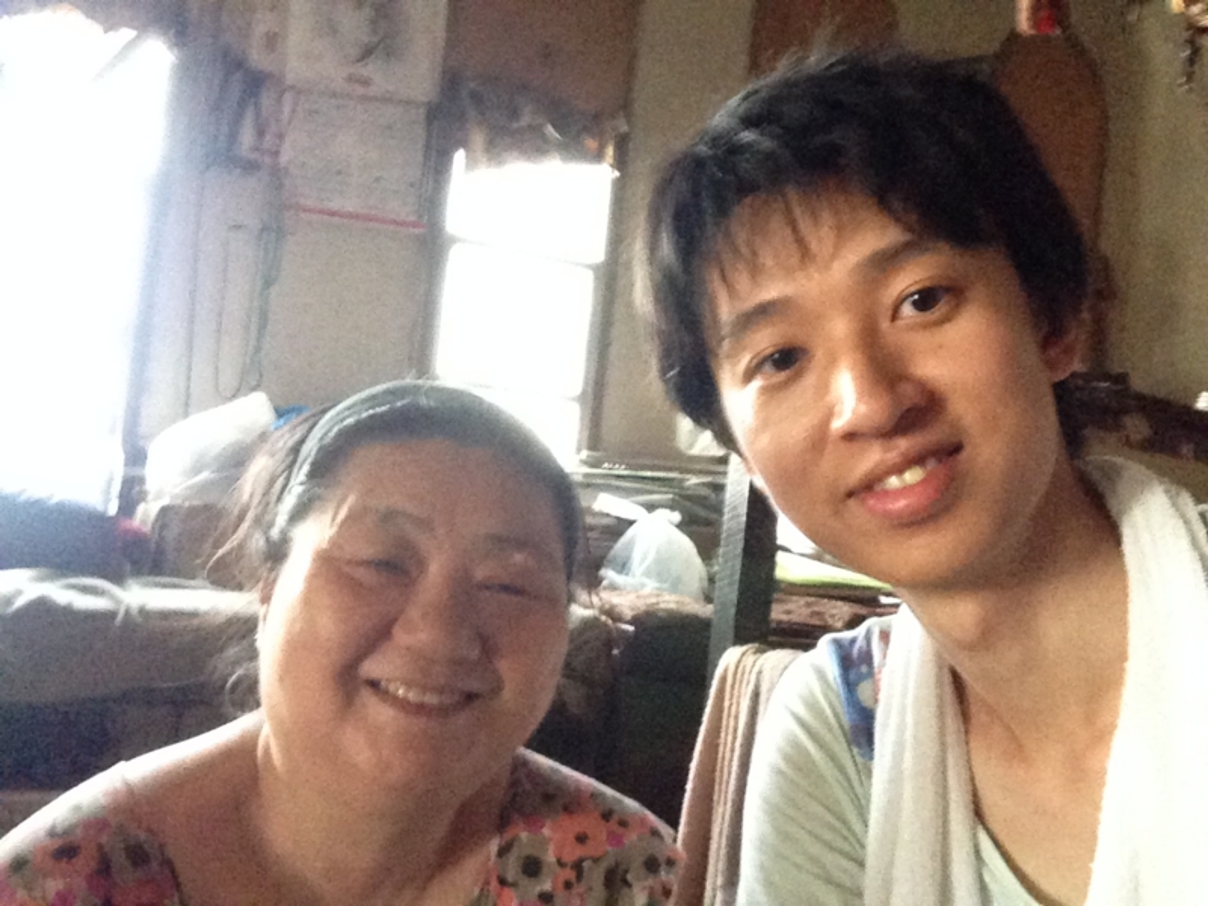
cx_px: 604
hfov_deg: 52.6
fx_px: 1221
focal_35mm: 35
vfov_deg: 40.7
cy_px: 453
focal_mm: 2.18
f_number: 2.4
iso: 500
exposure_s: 1/15
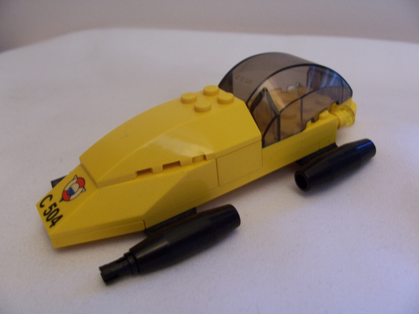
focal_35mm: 35
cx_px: 210
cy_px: 157
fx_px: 424
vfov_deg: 40.7
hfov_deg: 52.6
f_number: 2.8
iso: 140
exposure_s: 1/30
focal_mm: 6
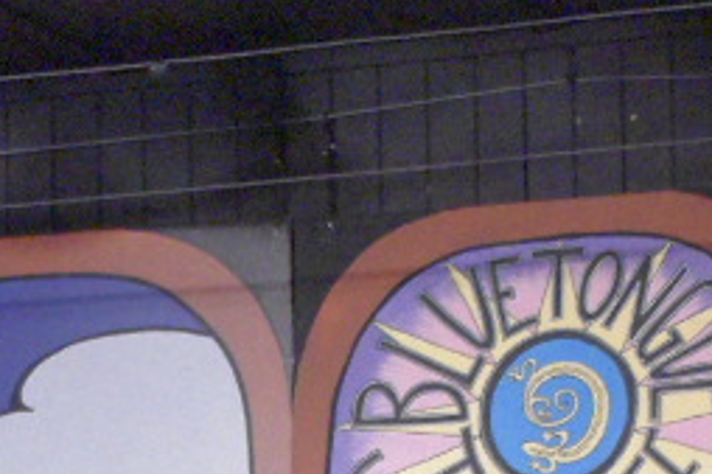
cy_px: 937
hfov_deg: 7.2
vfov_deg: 4.7
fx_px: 5672
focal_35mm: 287
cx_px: 98
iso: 8000
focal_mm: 30
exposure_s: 1/60
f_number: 4.2
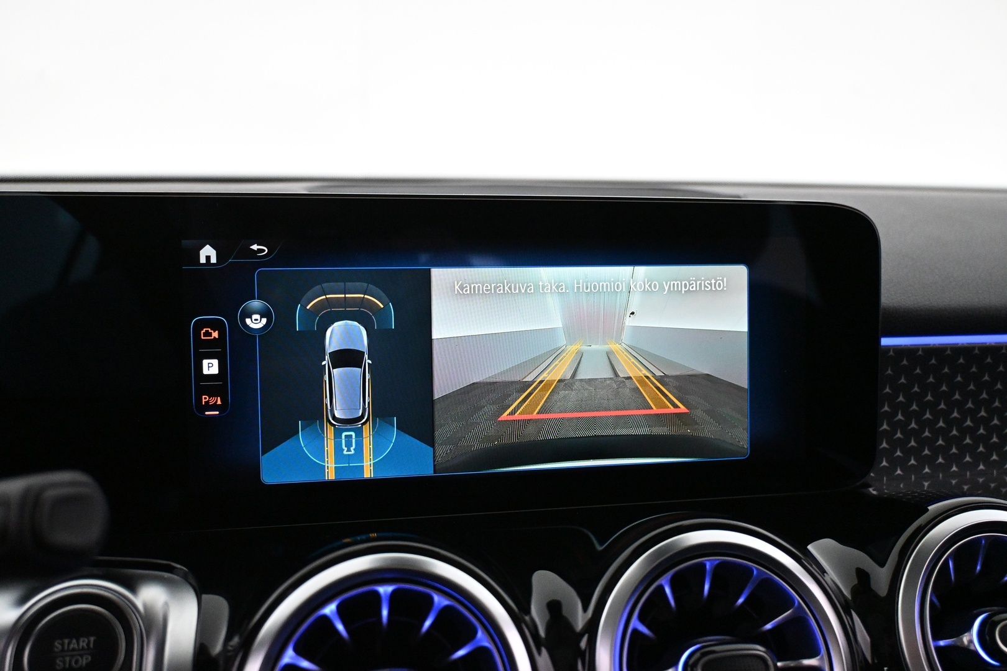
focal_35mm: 31
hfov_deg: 60.7
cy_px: 336
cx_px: 504
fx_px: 860
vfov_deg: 42.6
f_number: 3.8
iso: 4000
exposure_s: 1/125
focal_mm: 20.5
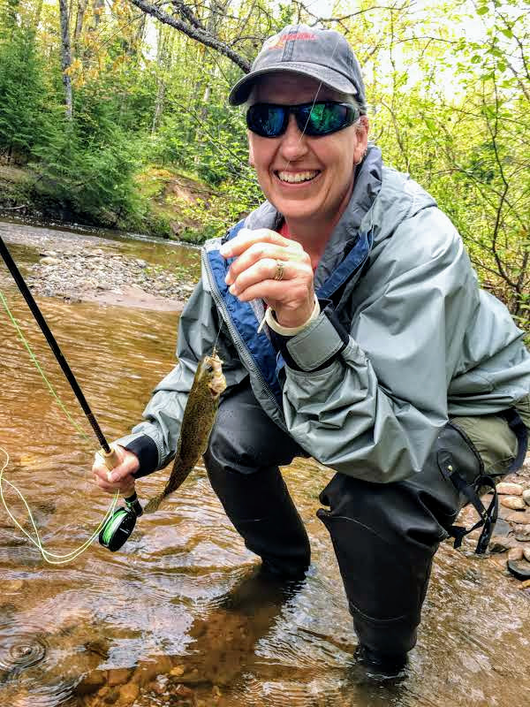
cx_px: 265
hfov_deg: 48.2
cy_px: 354
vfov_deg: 61.7
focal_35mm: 29
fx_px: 592
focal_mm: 4.15
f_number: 2.2
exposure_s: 1/120
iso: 25
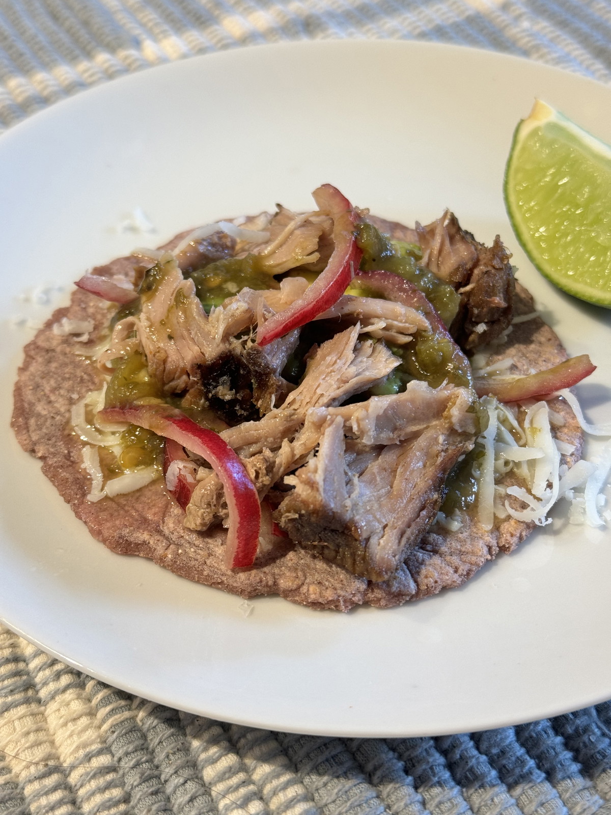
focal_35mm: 48
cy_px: 408
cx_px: 306
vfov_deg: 39.7
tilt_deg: -46.3
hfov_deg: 30.3
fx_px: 1130
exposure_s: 1/60
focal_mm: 6.86
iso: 64
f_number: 1.78
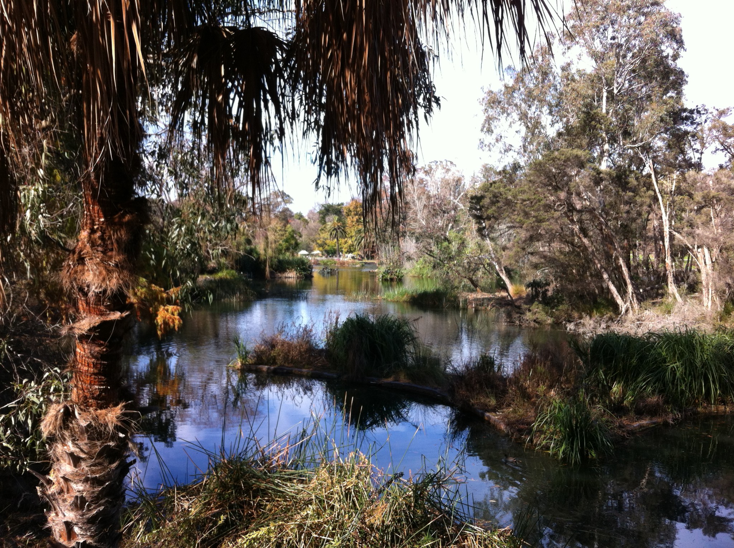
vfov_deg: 40.6
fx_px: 741
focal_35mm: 35
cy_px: 274
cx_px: 367
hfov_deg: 52.7
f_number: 2.8
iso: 80
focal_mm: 3.85
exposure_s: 1/425
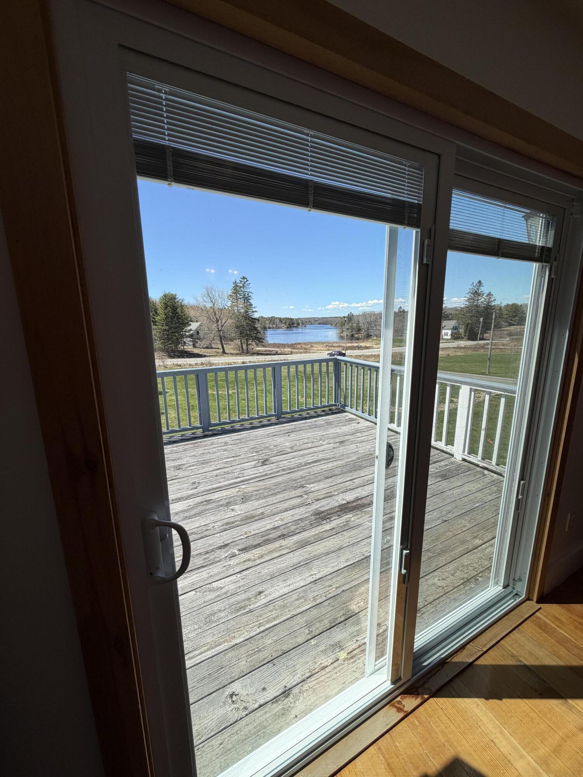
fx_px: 314
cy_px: 388
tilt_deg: -11.1
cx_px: 292
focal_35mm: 14
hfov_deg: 85.7
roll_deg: +0.3
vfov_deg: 102.1
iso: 40
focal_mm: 2.22
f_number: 2.2
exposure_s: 1/770
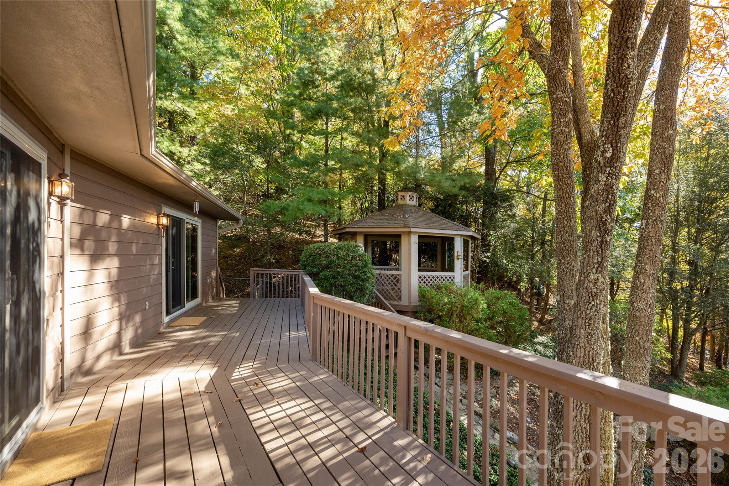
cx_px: 364
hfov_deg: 104.3
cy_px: 243
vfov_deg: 81.2
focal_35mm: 14
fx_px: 283
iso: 320
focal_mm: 14
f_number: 7.1
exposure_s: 1/80
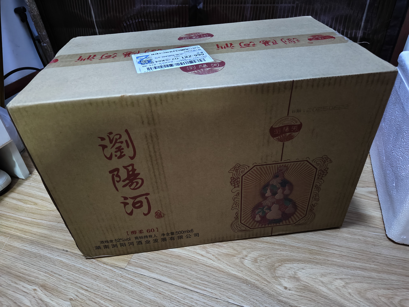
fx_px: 272
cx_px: 204
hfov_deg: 73.9
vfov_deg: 58.9
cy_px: 154
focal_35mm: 23
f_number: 1.88
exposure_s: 1/16.7
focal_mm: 5.56
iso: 2050
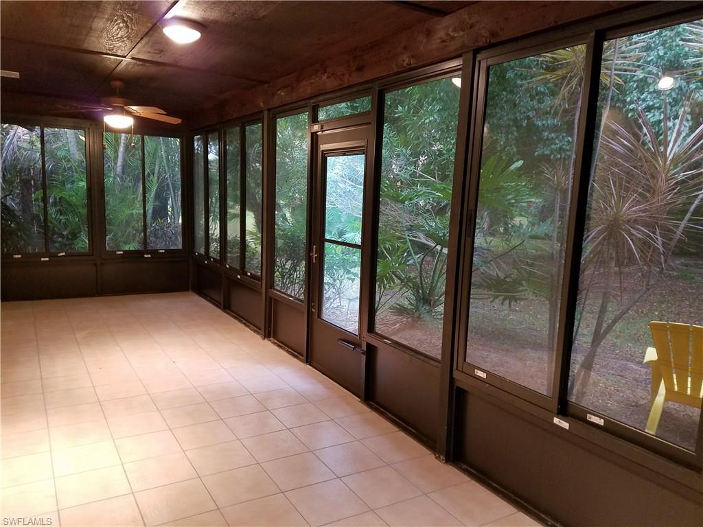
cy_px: 264
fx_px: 528
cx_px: 352
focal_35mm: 26
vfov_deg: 53.1
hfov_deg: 67.3
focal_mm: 4.2
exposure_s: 1/24
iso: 200
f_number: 1.7
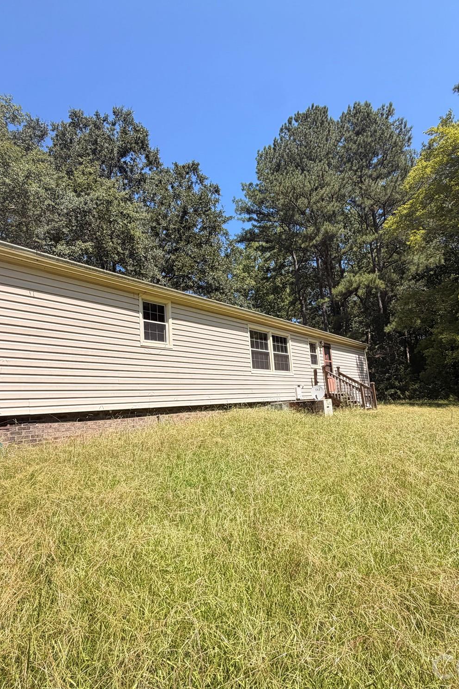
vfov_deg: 84.0
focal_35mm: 20
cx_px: 237
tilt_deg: +8.6
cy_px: 347
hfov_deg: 61.9
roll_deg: +5.2
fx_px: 382
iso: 32
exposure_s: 1/770
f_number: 2.2
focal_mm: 2.22
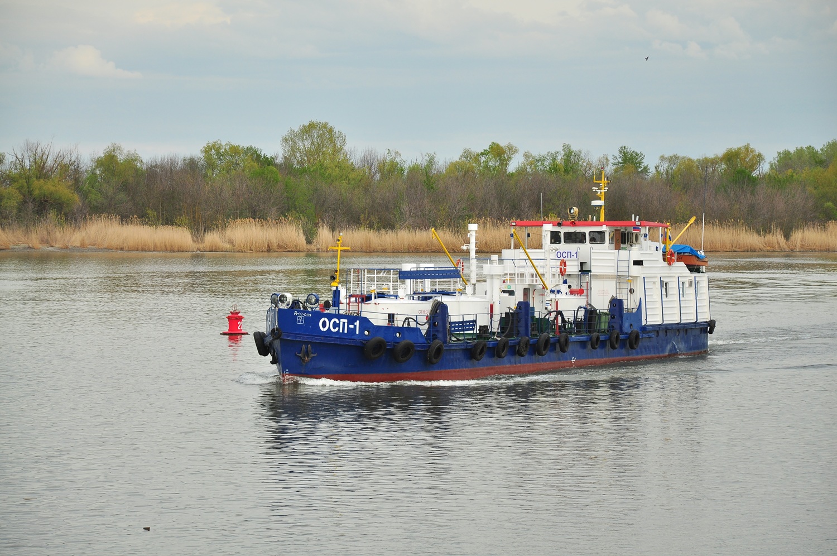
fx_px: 3483
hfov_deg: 13.7
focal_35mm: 150
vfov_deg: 9.1
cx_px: 418
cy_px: 278
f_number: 5.6
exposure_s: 1/400
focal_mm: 100
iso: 200
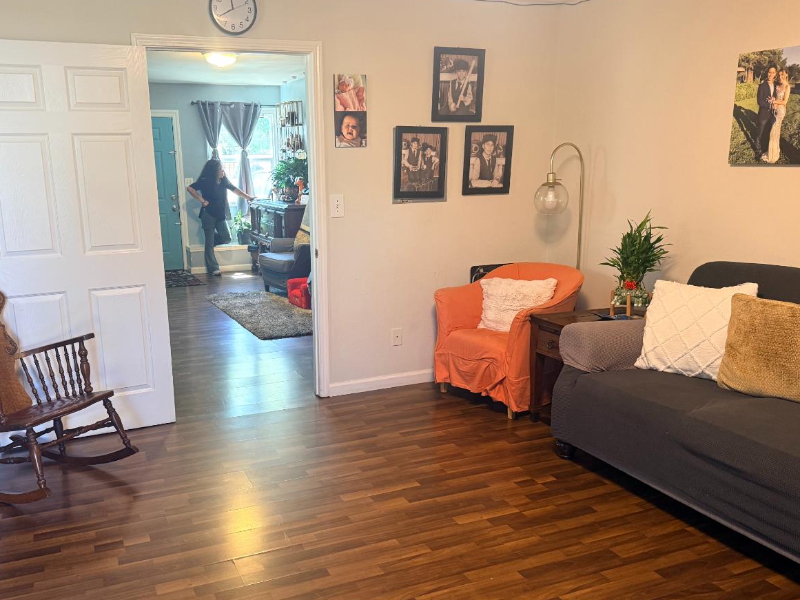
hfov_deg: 58.2
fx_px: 717
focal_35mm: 31
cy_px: 327
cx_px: 348
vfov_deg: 45.4
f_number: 1.78
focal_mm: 6.76
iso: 250
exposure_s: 1/60
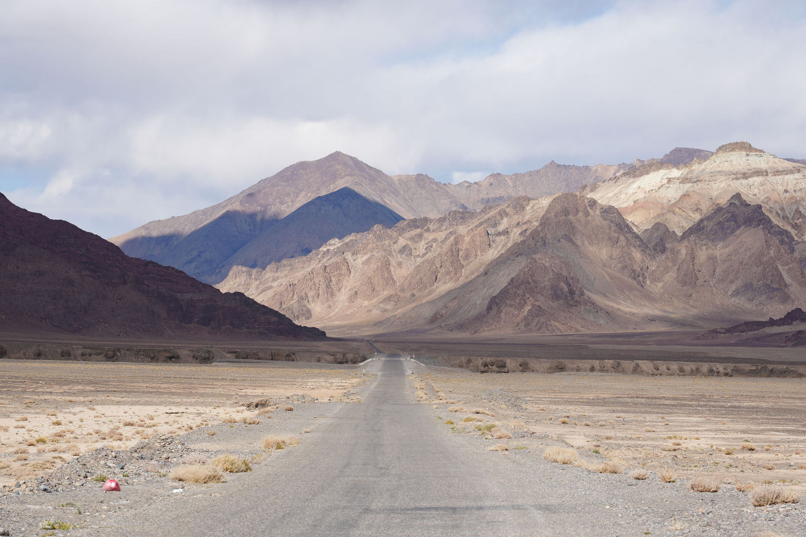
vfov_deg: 13.2
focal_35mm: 104
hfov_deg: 19.6
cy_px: 268
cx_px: 403
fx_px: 2328
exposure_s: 1/250
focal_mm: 104
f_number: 9
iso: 100
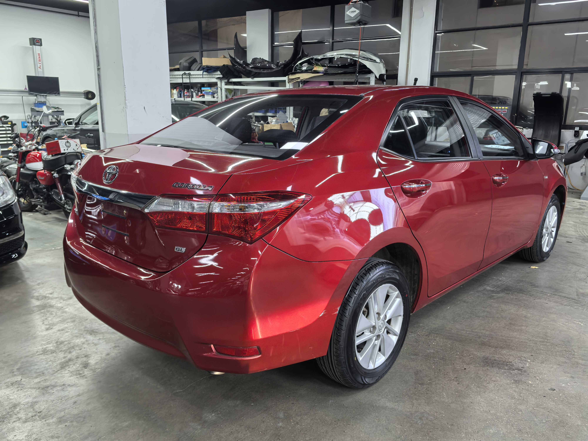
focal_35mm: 27
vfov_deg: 51.4
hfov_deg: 65.3
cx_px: 294
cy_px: 220
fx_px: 459
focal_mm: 6.35
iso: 200
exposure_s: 1/100
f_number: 2
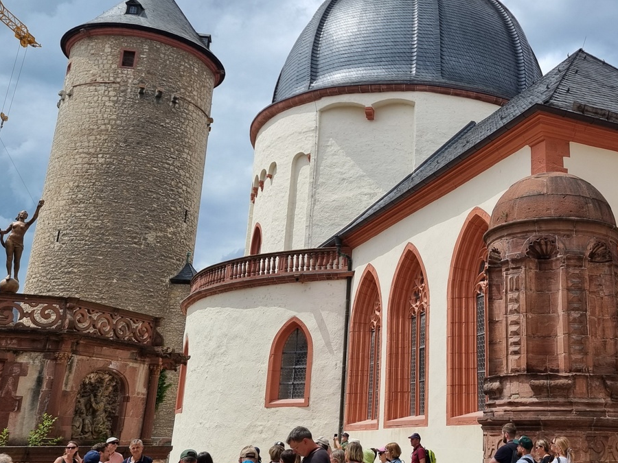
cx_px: 465
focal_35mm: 40
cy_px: 218
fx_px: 714
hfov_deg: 45.2
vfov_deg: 35.9
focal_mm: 6.7
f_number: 1.8
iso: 50
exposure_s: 1/1124
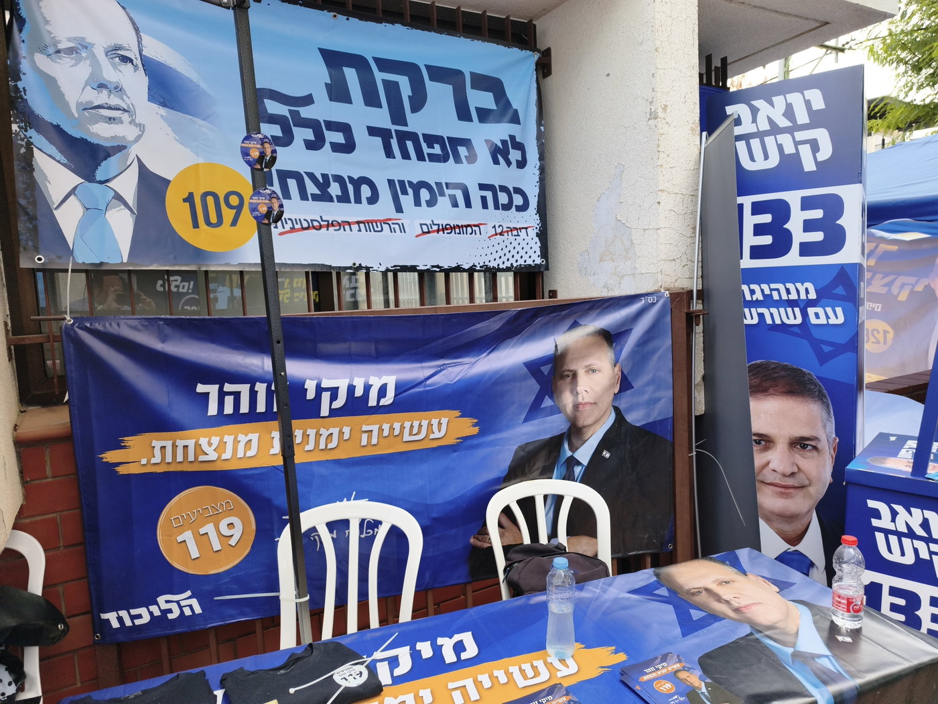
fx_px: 623
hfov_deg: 73.9
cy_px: 352
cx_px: 469
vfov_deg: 58.9
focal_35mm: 23
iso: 50
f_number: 1.62
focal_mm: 6.45
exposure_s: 1/568
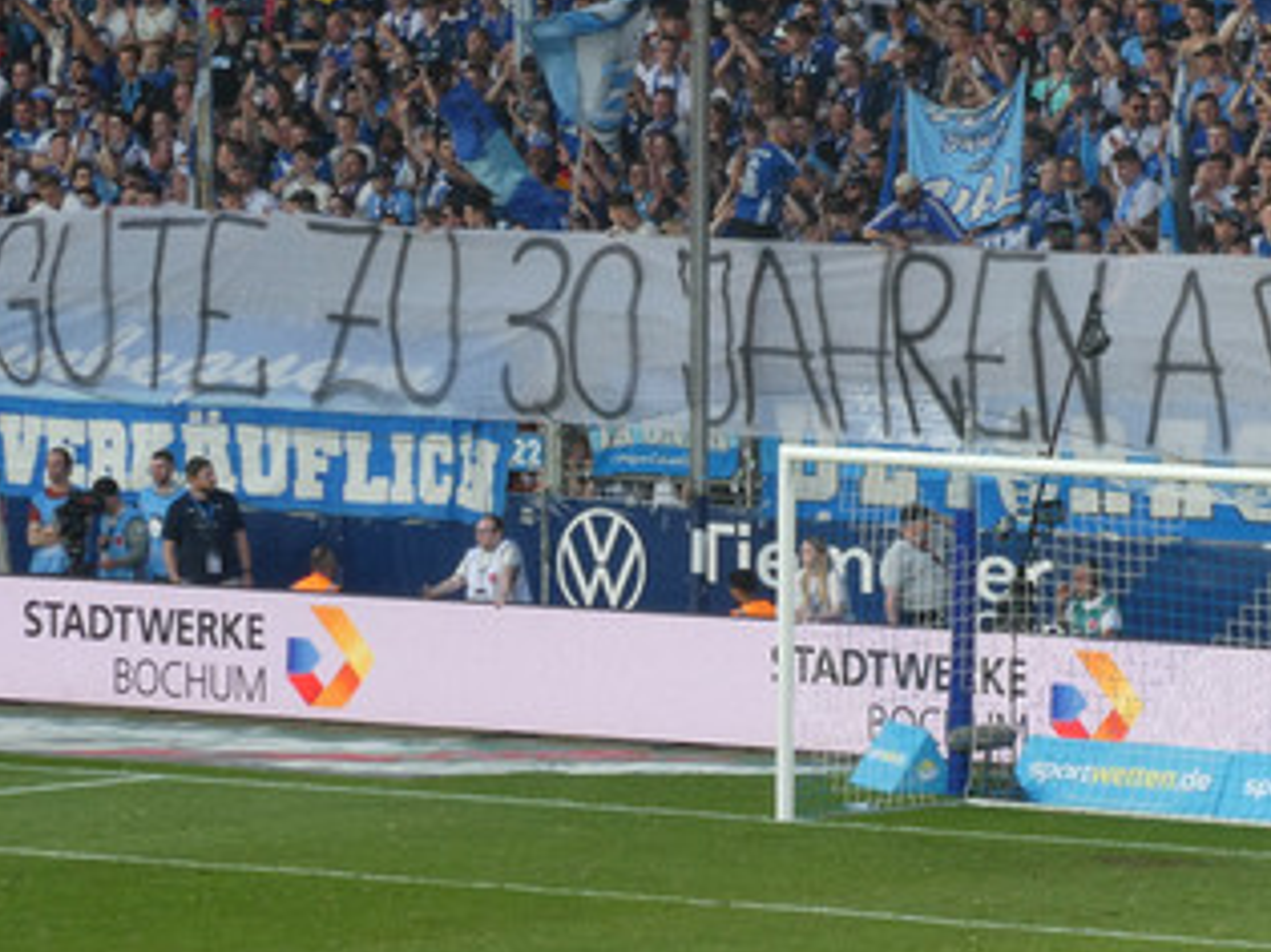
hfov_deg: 4.9
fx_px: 14901
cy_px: 476
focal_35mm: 406
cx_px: 827
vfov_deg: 3.7
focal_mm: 35.8
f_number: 5.6
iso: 125
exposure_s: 1/80
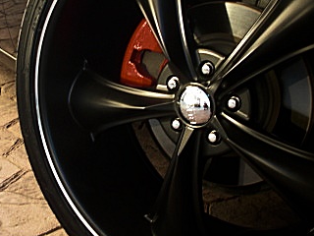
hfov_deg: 26.9
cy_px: 71
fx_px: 653
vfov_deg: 20.3
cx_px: 103
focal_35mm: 72
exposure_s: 1/100
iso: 100
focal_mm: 6.3
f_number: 2.8
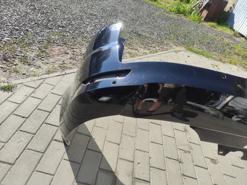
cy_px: 92
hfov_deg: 69.4
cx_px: 124
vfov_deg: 54.9
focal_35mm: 25
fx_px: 178
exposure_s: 1/852
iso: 100
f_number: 1.89
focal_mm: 5.43
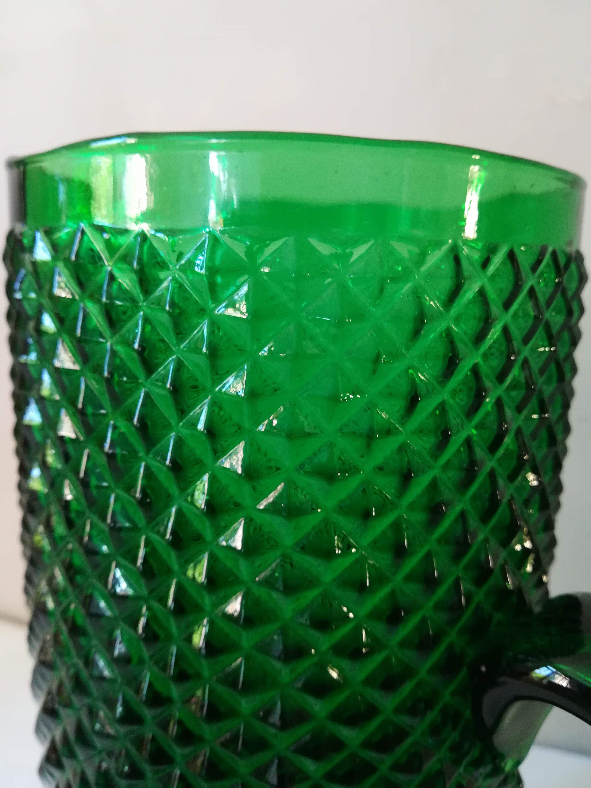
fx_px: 592
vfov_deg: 67.3
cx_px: 296
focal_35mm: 26
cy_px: 394
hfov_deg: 53.1
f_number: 2.2
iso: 250
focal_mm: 3.83
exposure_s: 1/33.3
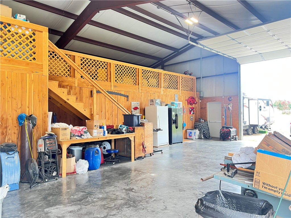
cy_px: 109
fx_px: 219
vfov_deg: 53.1
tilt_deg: -0.5
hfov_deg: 67.3
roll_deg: +0.6
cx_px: 146
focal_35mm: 26
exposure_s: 1/60
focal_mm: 5.7
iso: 160
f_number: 1.5
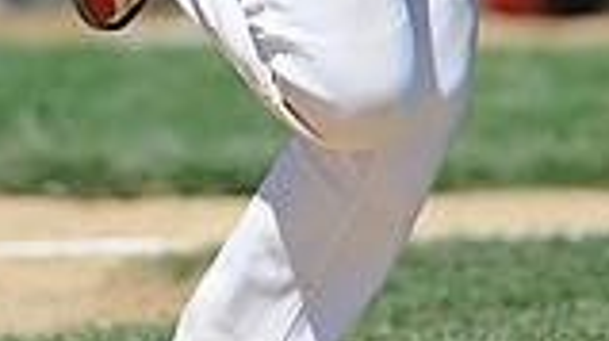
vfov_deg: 0.9
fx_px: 21549
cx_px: 285
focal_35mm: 1336
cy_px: -429
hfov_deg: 1.6
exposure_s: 1/2000
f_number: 4
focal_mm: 300
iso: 200
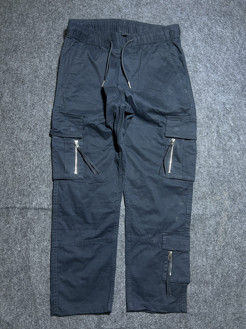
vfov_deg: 67.3
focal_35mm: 26
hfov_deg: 53.1
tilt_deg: -52.1
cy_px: 164
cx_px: 123
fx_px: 246
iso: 125
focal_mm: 5.7
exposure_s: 1/50
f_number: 1.5
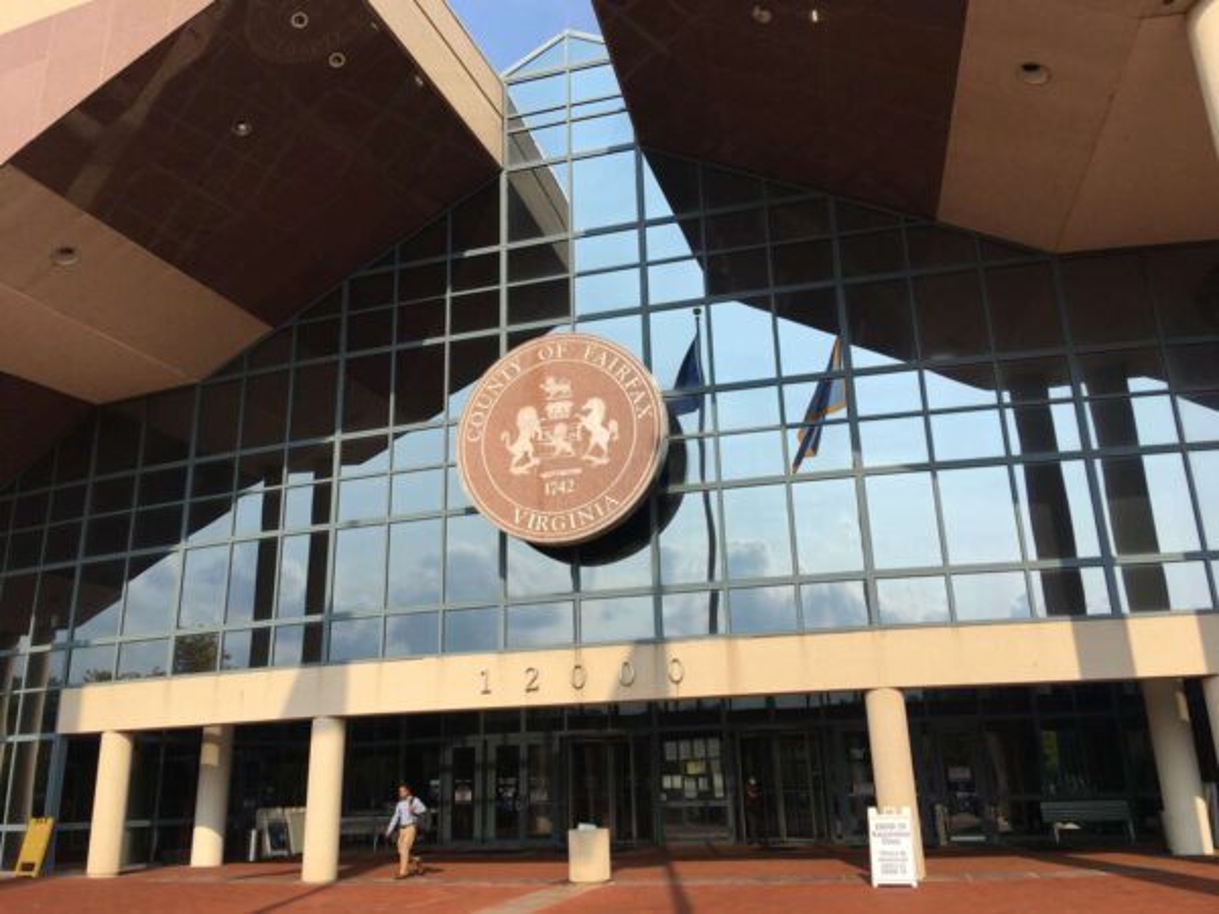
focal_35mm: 29
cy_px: 457
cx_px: 610
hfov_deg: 61.7
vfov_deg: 48.2
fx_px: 1021
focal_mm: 4.15
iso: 25
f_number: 2.2
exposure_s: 1/1672
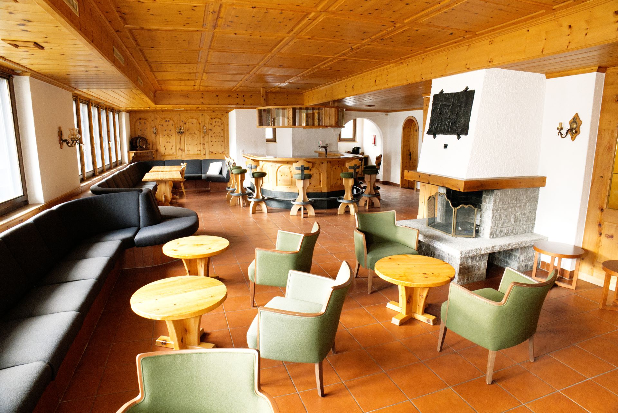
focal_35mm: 20
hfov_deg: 84.0
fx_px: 343
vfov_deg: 62.0
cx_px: 309
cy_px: 206
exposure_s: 1/60
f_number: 8
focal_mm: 20
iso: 6400
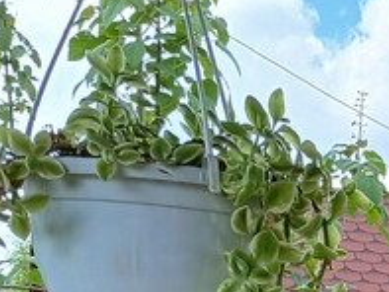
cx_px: 640
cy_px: 594
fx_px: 1518
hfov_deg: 13.5
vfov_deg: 10.1
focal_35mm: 135
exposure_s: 1/163
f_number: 1.8
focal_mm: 3.98
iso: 20
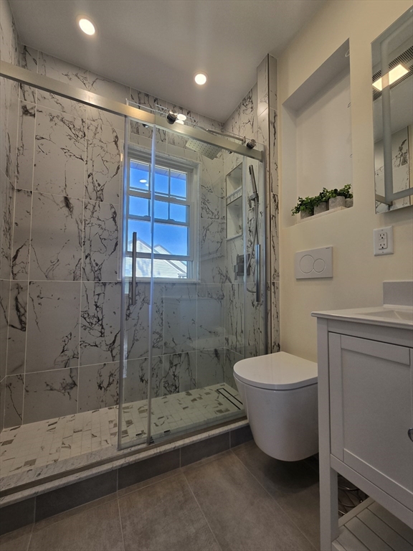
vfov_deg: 106.2
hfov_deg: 89.9
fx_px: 207
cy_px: 276
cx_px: 206
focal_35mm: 13
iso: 50
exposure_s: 1/132
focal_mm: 2.2
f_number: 2.2
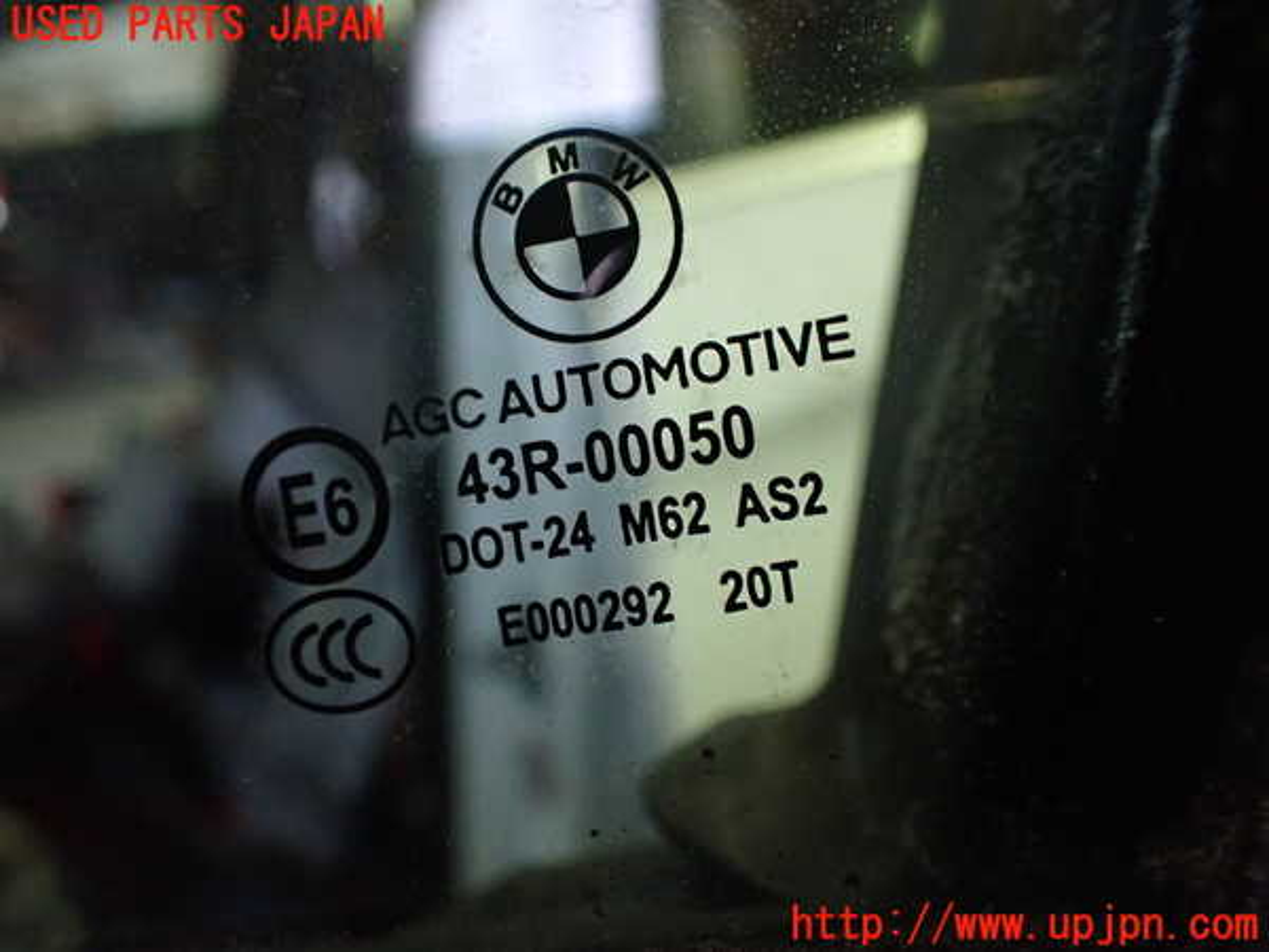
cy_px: 476
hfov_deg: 60.0
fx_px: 1100
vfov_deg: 46.8
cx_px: 634
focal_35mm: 30
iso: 800
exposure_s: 1/40
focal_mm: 5.4
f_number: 2.3
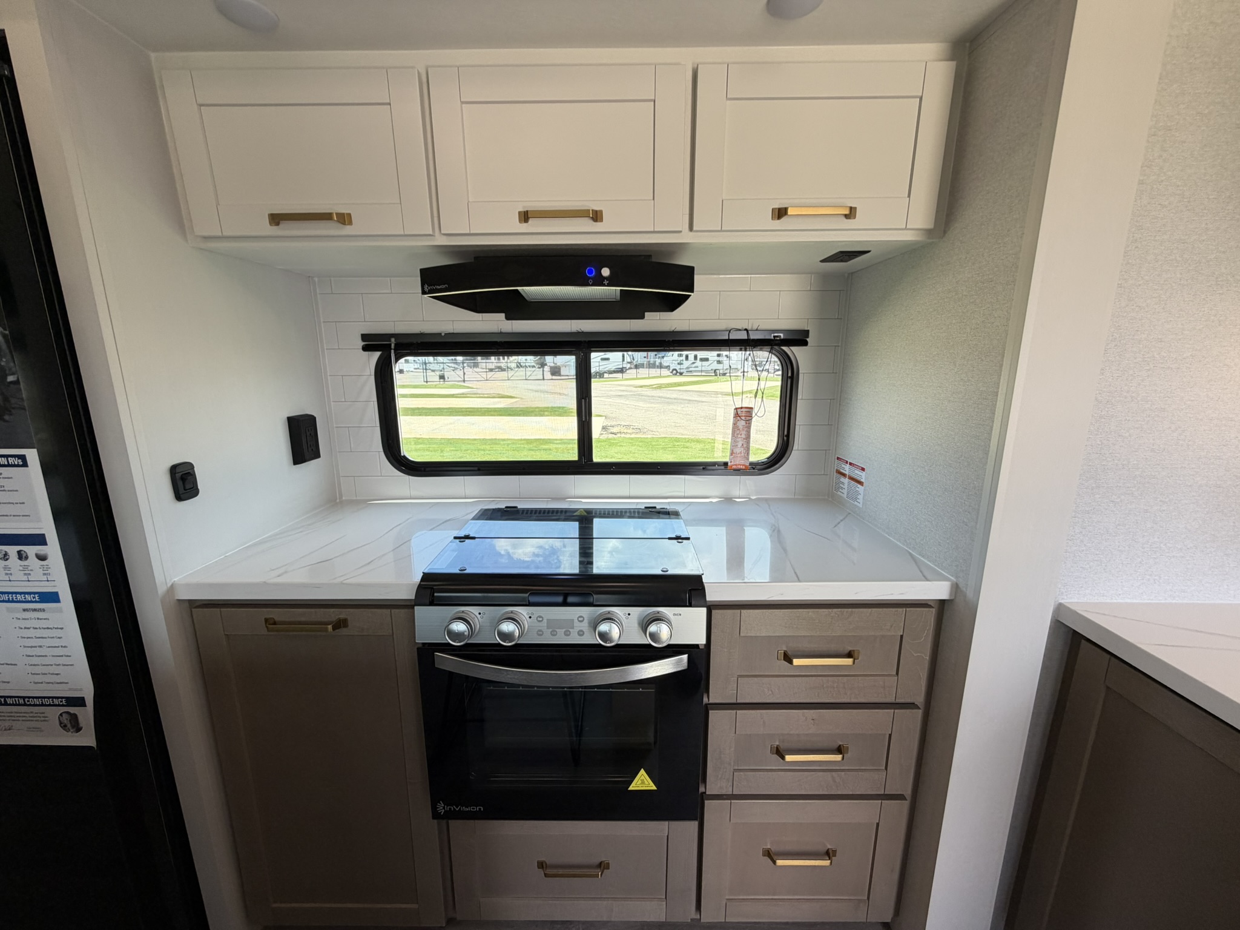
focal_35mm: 14
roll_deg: +0.4
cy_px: 465
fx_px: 502
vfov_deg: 85.7
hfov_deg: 102.1
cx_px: 620
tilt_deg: -12.5
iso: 80
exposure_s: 1/121
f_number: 2.2
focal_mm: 2.22
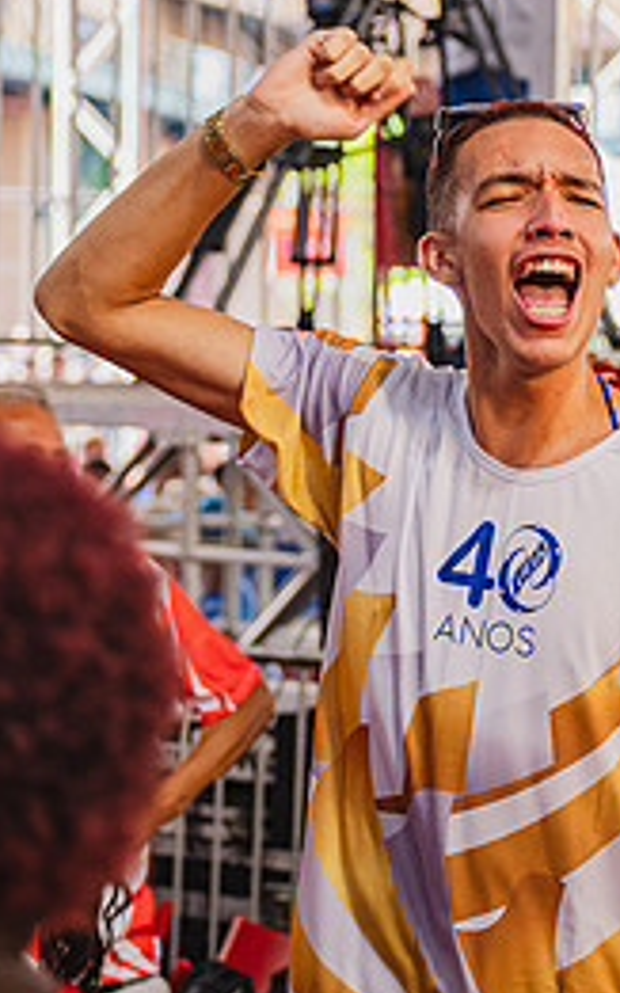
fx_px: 4030
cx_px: 413
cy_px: 342
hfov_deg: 8.8
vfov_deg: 14.0
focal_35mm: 149
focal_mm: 85
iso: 1600
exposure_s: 1/400
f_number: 4.5
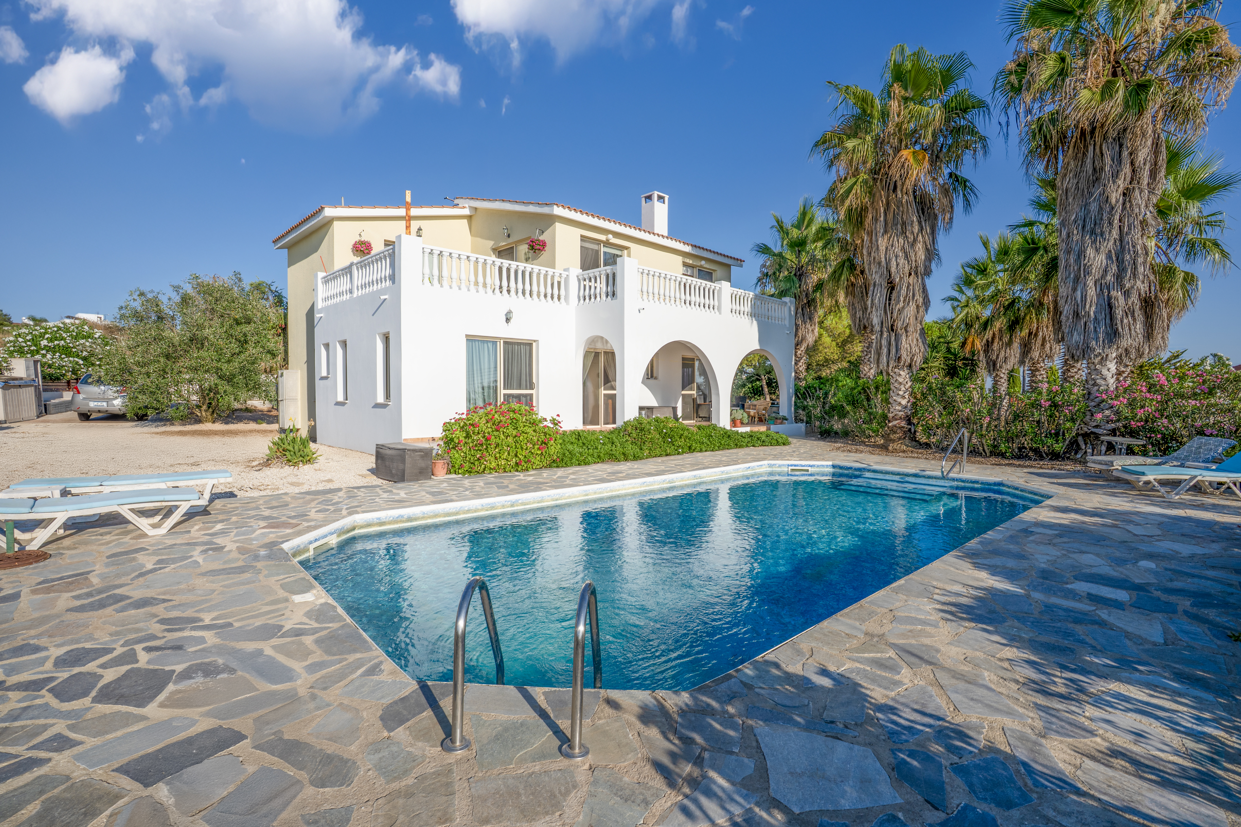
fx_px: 552
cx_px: 620
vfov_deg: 73.7
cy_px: 414
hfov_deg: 96.7
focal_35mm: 16
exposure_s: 1/250
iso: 100
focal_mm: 16
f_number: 10
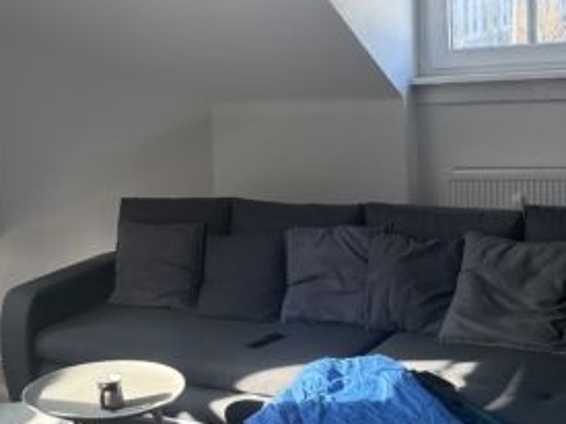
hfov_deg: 36.2
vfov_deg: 28.4
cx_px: 113
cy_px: 261
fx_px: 834
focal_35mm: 51
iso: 160
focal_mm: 6.76
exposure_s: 1/243
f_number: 1.78
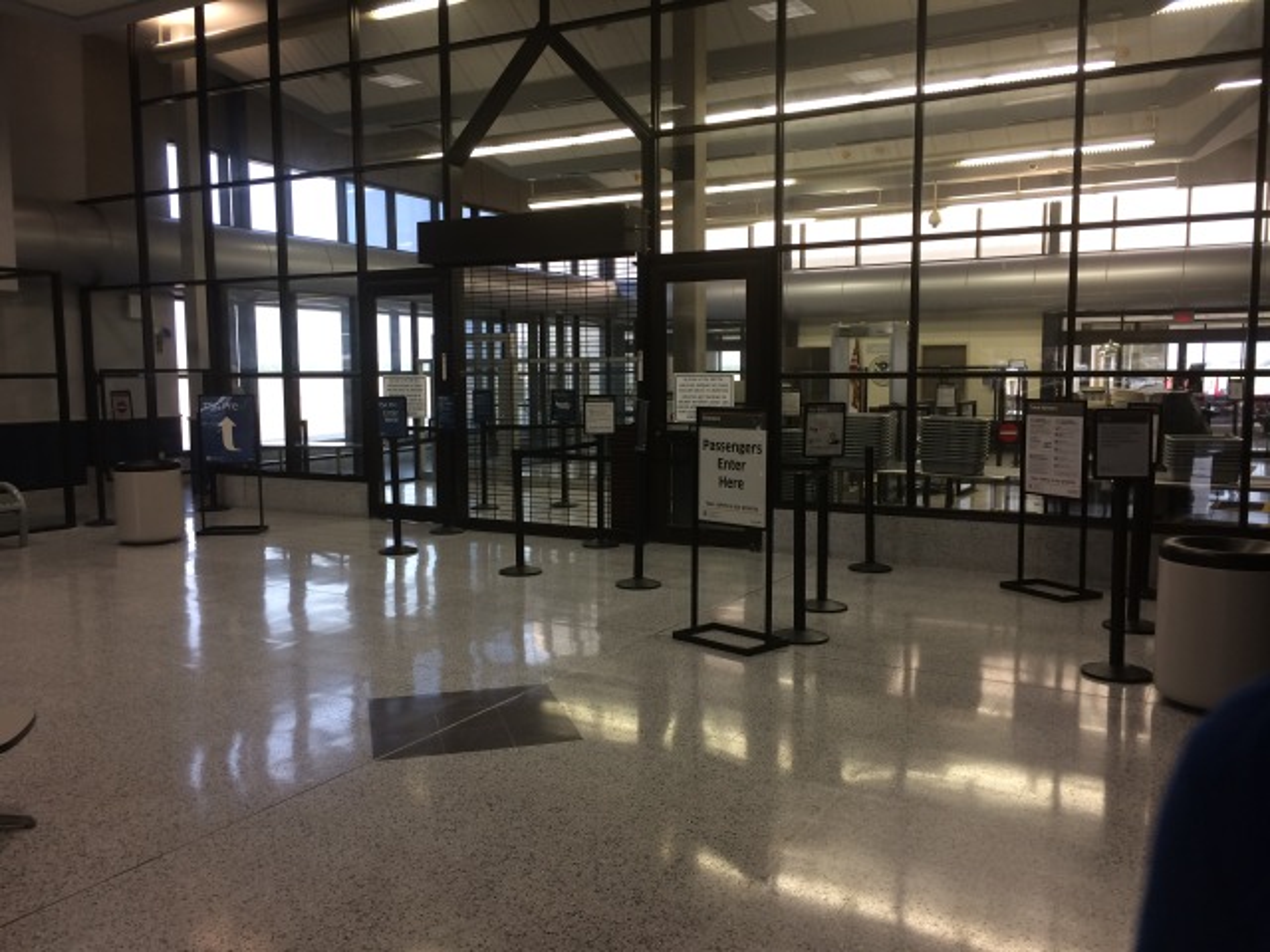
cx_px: 635
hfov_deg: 61.7
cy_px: 476
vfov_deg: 48.2
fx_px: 1064
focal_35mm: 29
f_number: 2.2
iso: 40
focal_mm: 4.15
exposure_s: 1/30
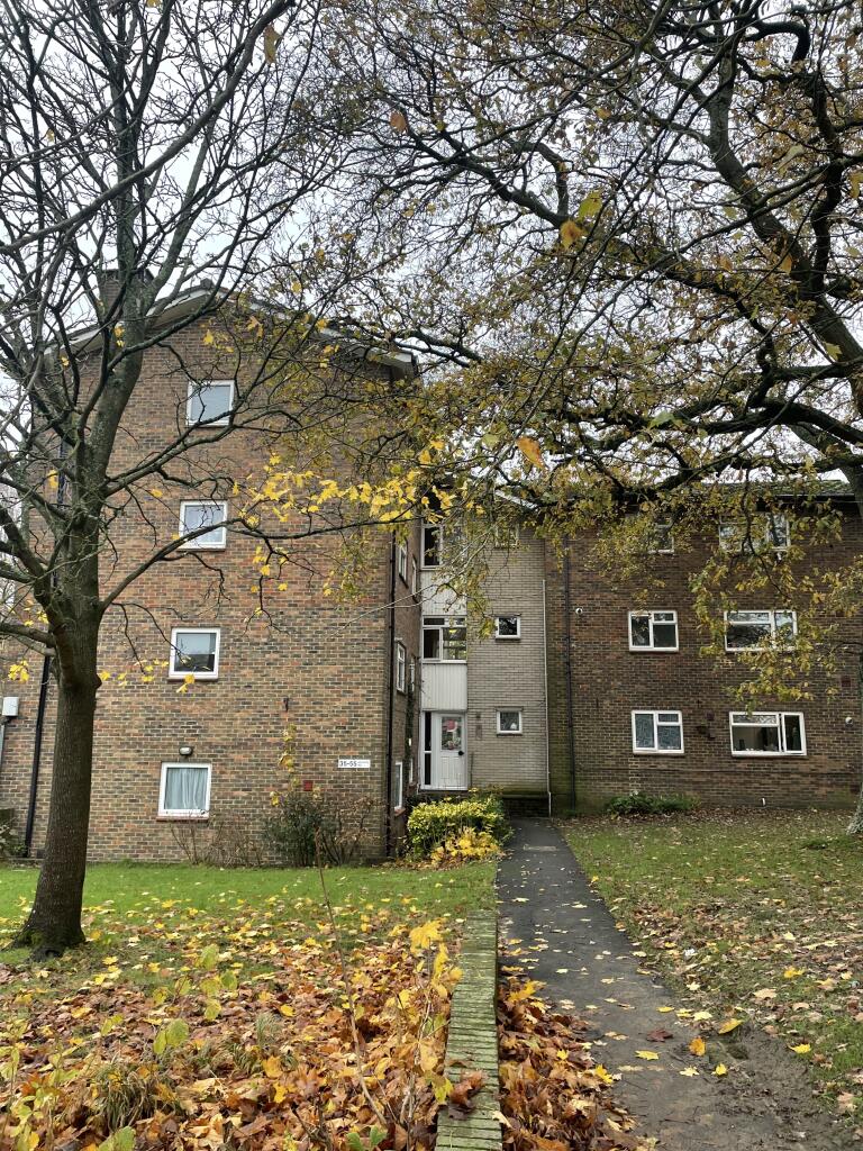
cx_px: 432
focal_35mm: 26
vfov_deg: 67.3
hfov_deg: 53.1
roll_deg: -0.5
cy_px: 576
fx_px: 864
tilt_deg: +11.1
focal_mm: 4.2
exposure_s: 1/150
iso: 32
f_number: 1.6
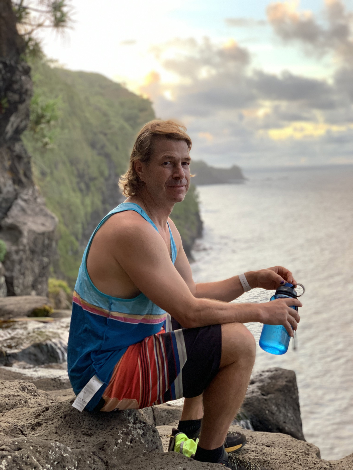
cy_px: 235
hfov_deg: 28.0
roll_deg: +2.1
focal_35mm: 52
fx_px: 707
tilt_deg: -4.7
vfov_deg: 36.8
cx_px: 176
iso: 80
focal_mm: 6
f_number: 2.4
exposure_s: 1/122
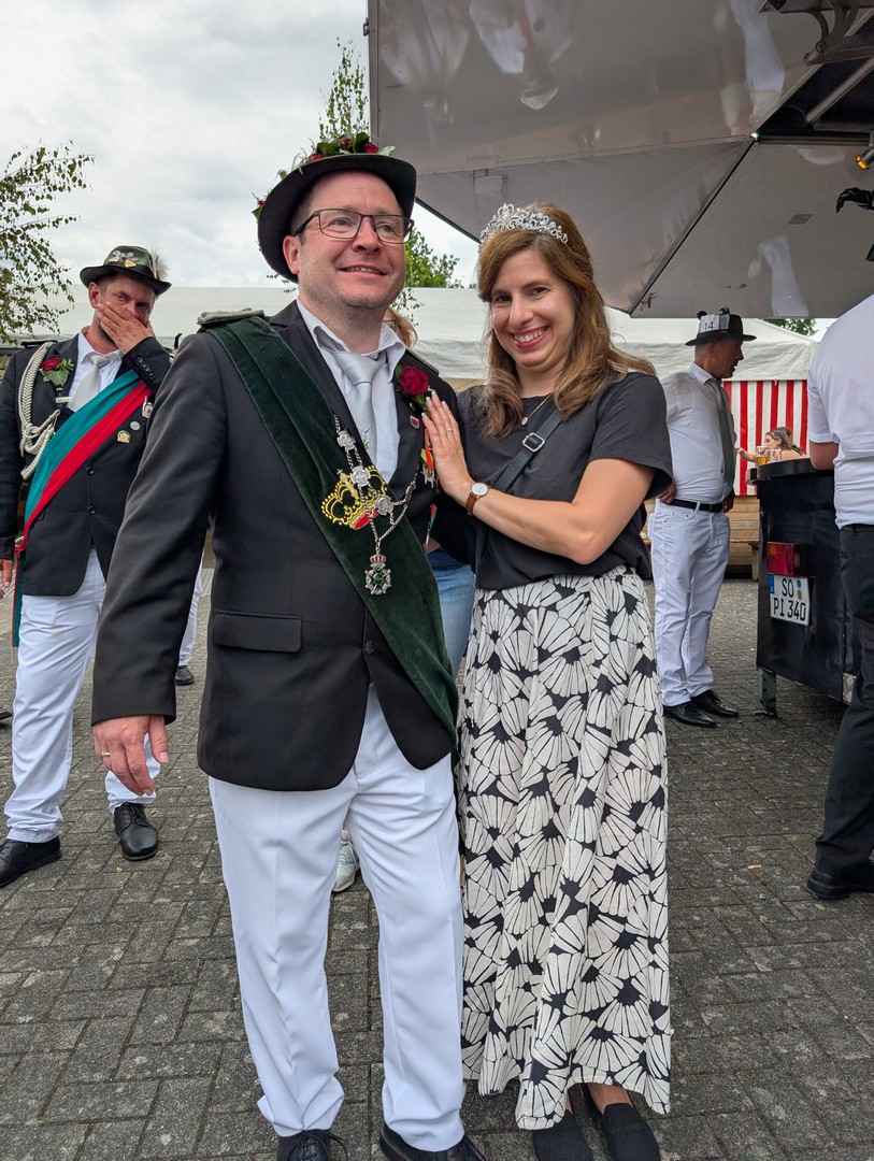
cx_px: 437
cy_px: 580
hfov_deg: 56.9
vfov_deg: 71.5
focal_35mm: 24
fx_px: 806
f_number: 1.68
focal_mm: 6.9
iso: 22
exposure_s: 1/333
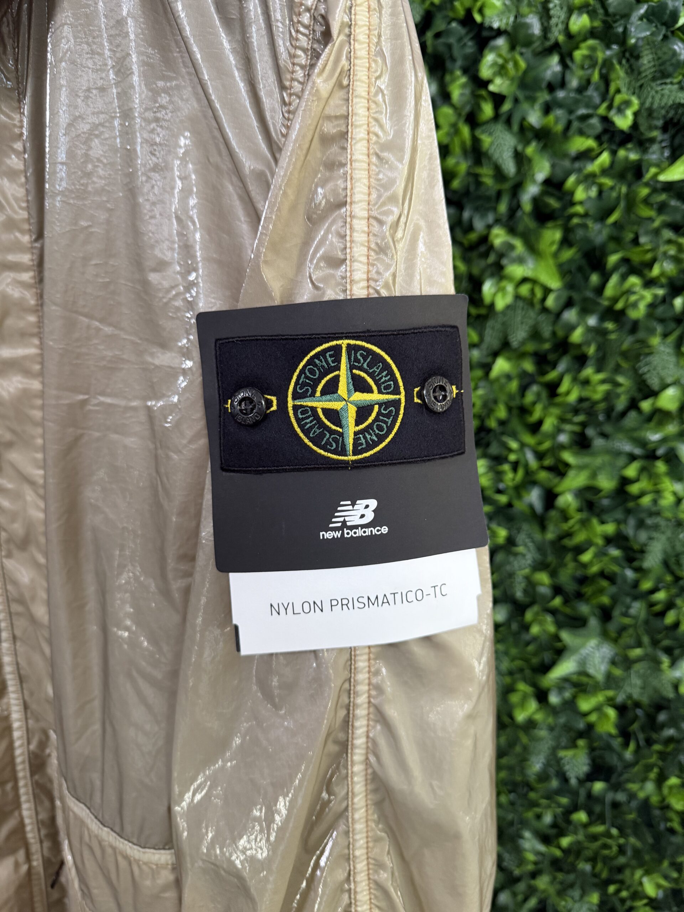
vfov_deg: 71.6
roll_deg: -2.0
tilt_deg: -14.4
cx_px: 342
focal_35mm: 24
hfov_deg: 56.8
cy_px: 456
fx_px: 632
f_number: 1.78
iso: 320
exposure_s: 1/51
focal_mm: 6.76
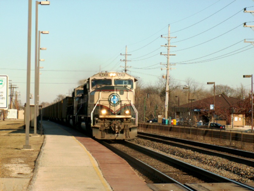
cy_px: 96
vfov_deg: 14.6
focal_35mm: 101
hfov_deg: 19.4
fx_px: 741
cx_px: 127
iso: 50
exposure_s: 1/320
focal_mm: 16.43
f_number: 5.6
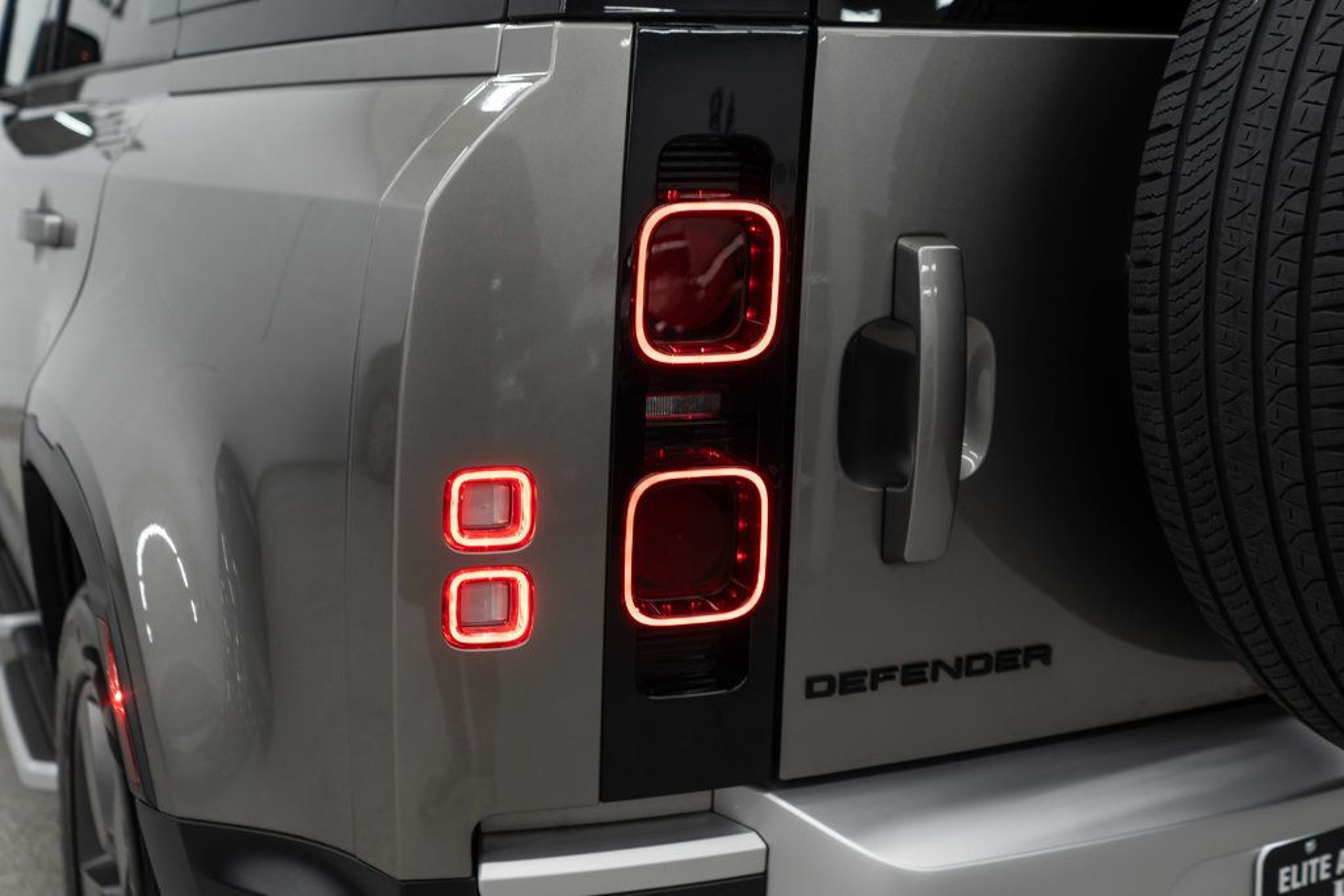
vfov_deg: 31.9
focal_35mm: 42
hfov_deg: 46.4
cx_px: 672
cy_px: 448
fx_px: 1568
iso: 200
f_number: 3.2
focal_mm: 28
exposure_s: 1/50
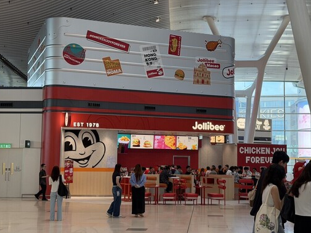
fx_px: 512
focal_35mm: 57
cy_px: 124
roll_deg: -2.6
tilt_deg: +6.2
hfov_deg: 33.7
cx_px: 176
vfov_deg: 25.7
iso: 125
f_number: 1.78
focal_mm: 6.76
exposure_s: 1/207
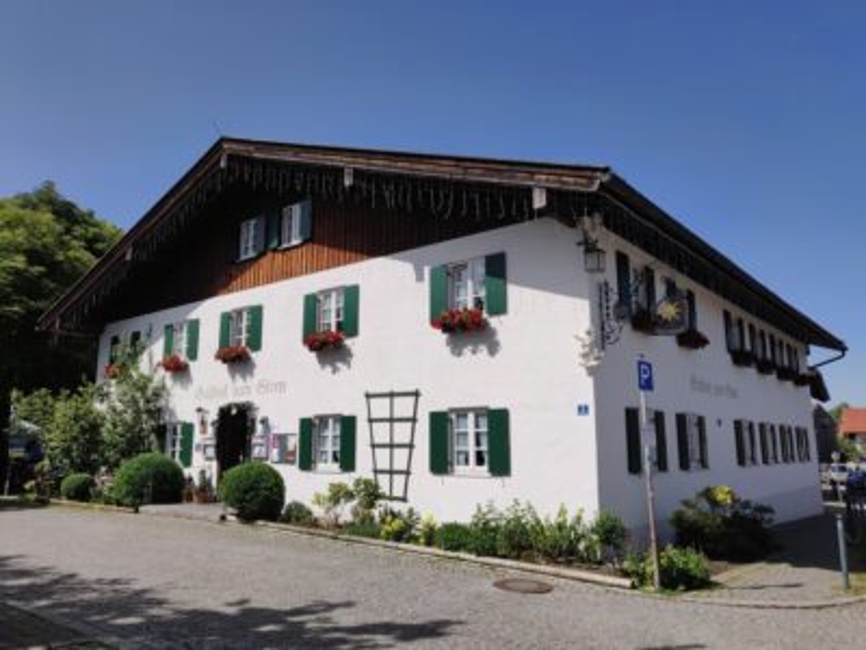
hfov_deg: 69.4
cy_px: 325
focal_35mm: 25
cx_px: 433
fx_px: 625
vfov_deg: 54.9
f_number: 1.7
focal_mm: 4.25
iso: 100
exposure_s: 1/2630
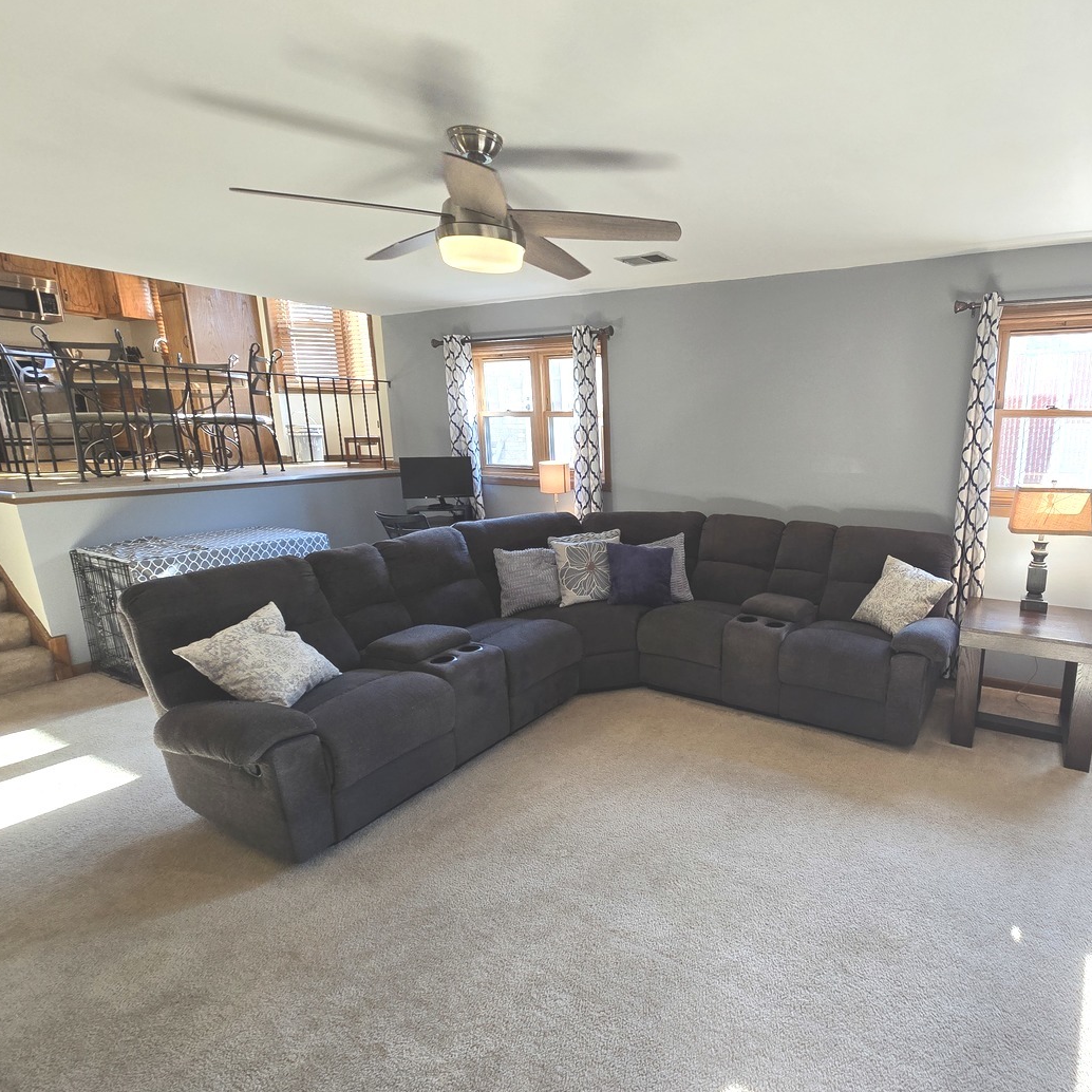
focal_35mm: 16
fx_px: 571
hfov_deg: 84.3
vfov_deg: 87.4
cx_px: 731
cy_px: 549
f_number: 2.2
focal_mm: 2.2
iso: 80
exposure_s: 1/60
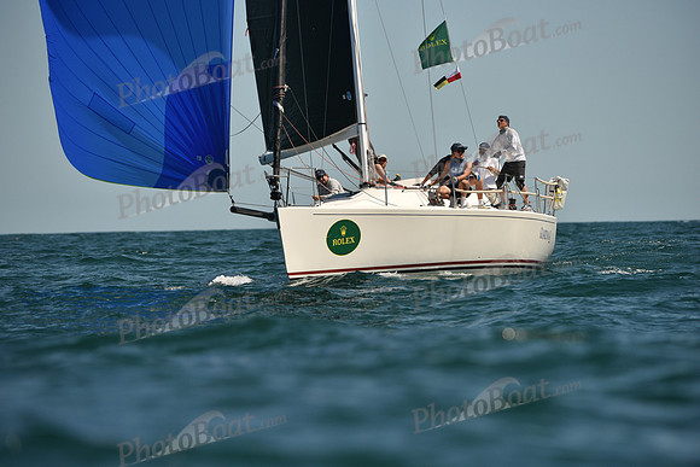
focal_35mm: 330
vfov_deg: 4.2
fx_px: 6418
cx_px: 350
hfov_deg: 6.2
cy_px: 234
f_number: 5.6
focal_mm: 330
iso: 250
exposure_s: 1/2500
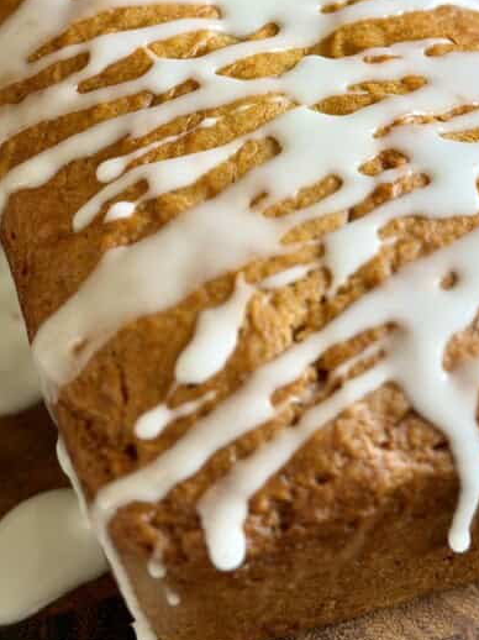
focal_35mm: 90
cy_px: 120
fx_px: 1662
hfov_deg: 16.4
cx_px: 290
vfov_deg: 21.5
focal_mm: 6.8
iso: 100
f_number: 1.8
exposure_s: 1/89
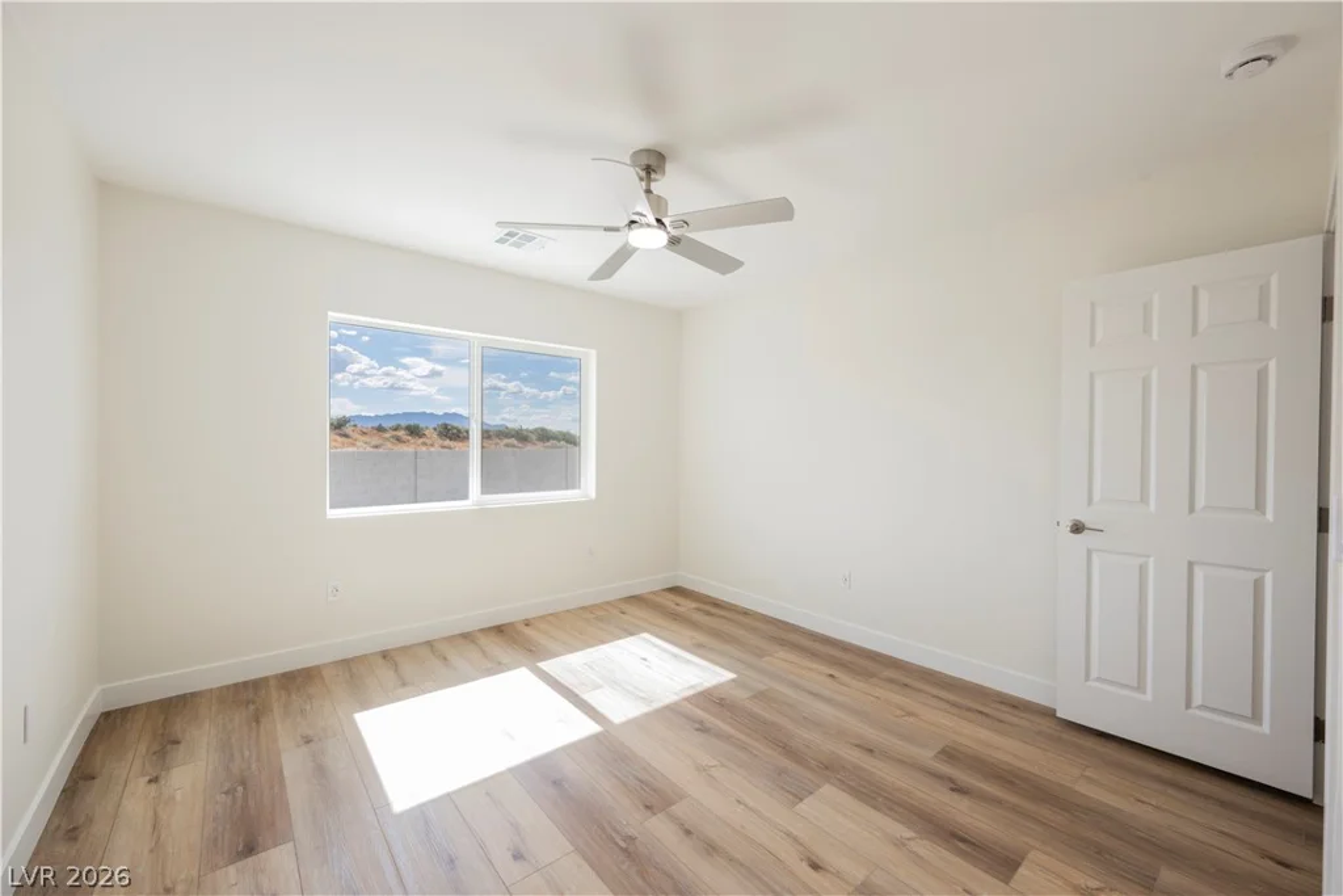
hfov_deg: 104.2
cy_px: 448
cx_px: 672
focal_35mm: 14
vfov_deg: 81.2
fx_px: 522
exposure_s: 1/800
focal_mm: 14
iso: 400
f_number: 8
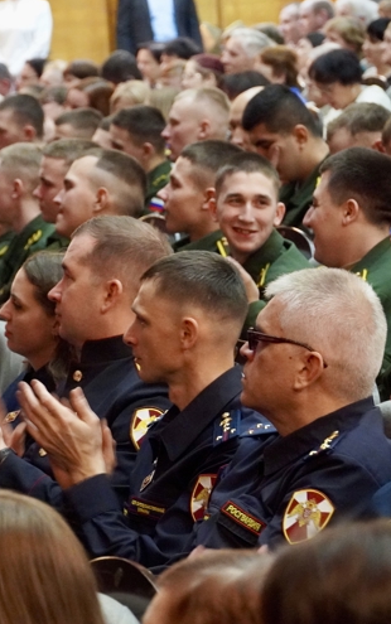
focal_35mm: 199
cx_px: 108
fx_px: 3388
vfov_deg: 10.5
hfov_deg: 6.6
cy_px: 310
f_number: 5.6
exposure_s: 1/20
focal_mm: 86
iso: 6400
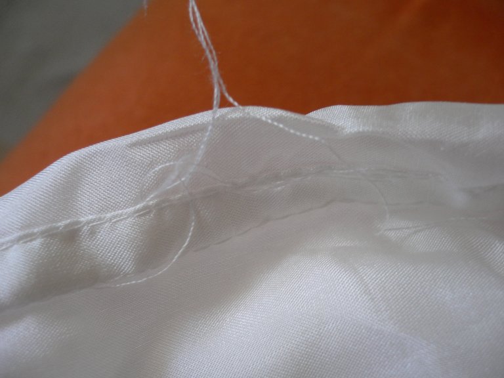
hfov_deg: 52.6
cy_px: 189
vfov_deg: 40.7
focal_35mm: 35
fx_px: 510
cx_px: 252
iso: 100
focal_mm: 5.8
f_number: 2.8
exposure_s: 1/20
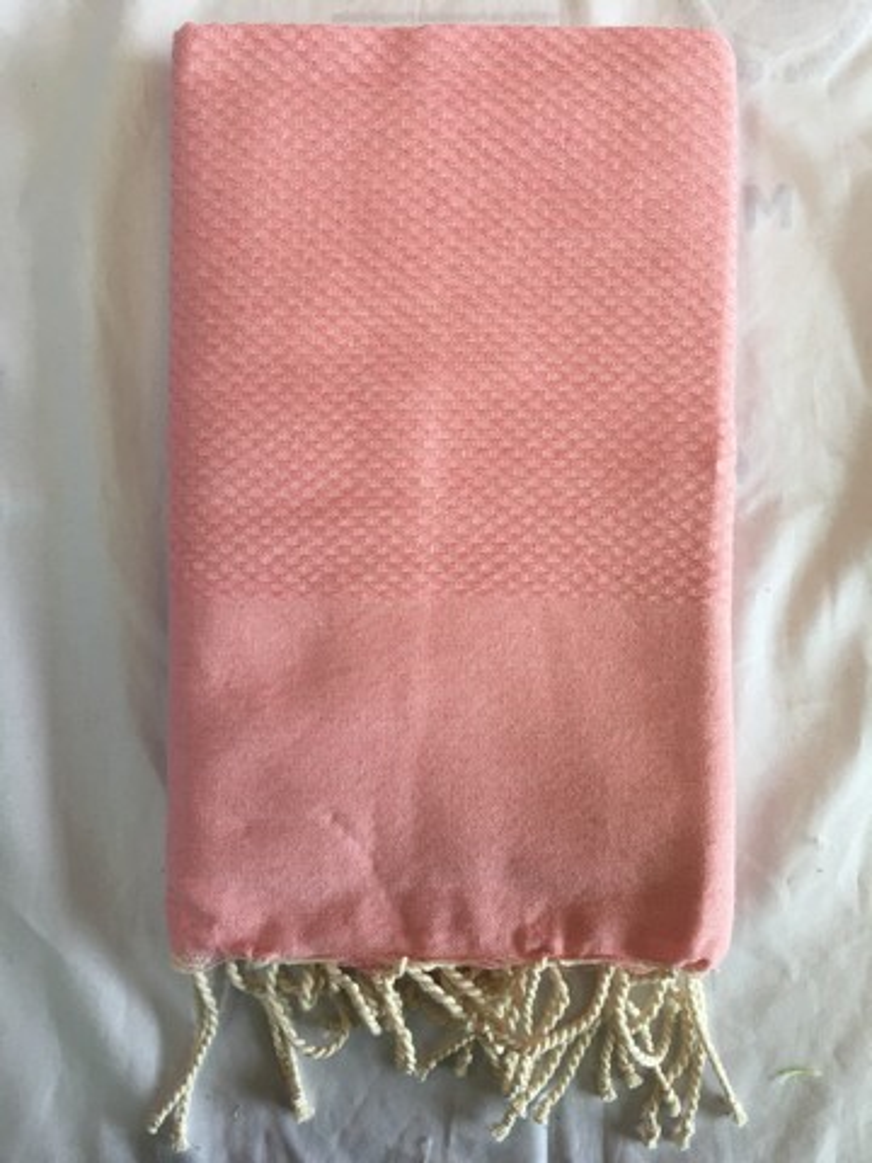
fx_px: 974
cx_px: 436
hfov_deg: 48.2
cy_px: 582
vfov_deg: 61.7
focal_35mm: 29
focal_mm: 4.15
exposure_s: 1/33
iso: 25
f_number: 2.2
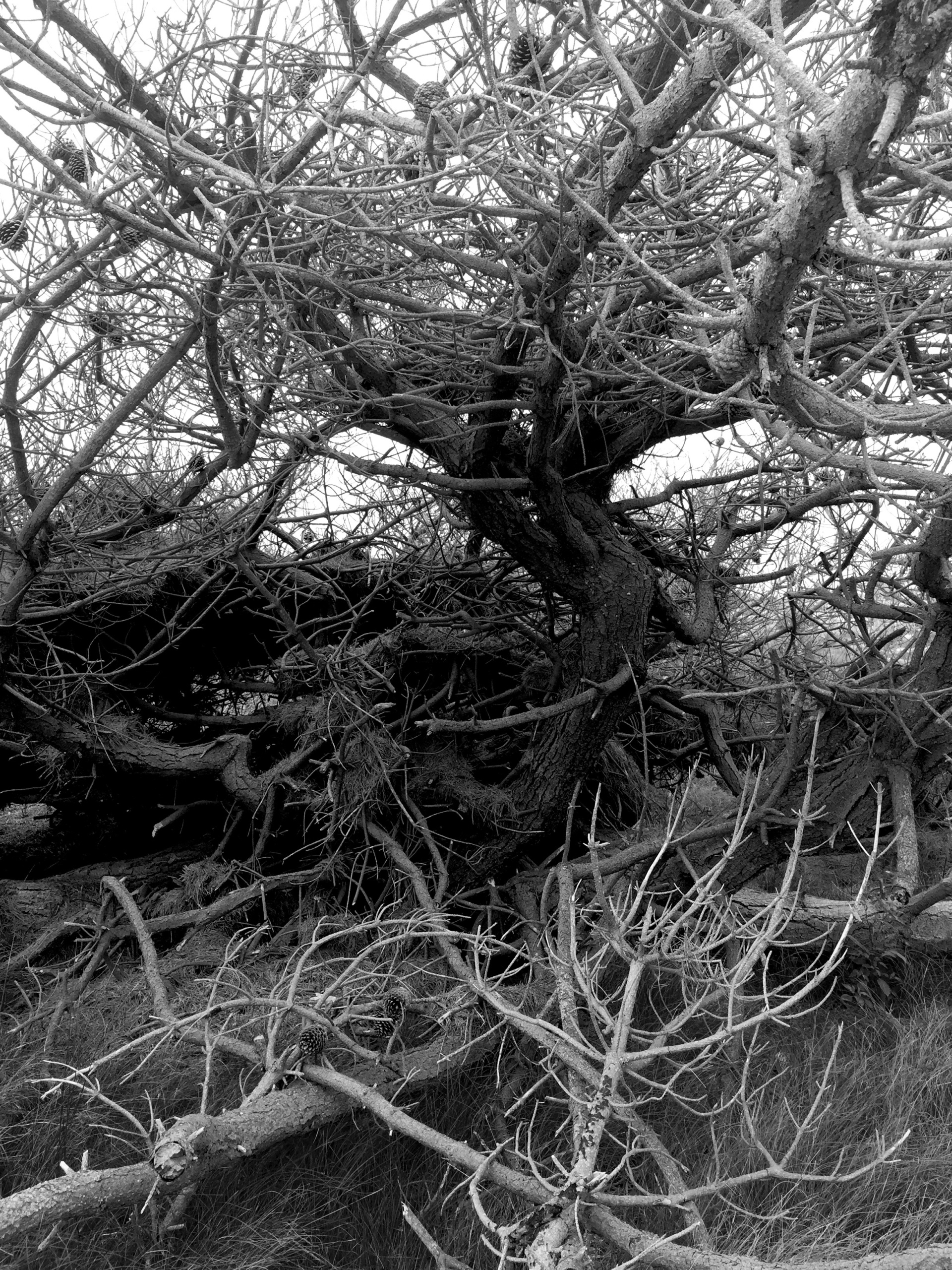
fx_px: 1063
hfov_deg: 48.2
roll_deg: -1.0
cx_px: 476
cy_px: 635
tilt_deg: -1.3
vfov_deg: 61.7
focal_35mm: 29
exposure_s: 1/488
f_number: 2.2
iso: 32
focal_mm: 4.15
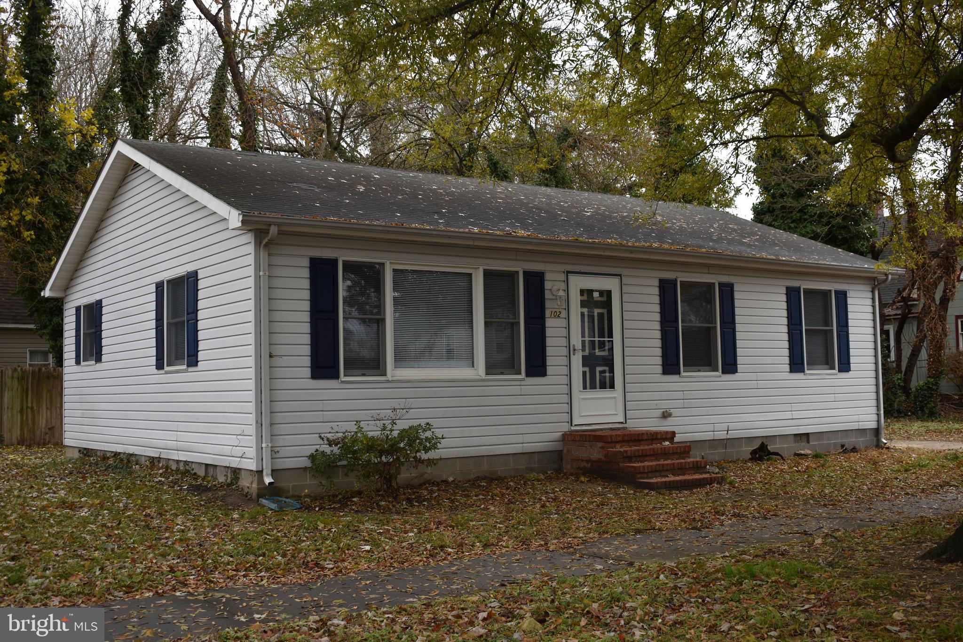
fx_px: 1003
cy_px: 321
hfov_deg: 51.3
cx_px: 482
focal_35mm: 38
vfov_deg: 35.5
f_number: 5
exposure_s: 1/200
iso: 100
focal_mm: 25
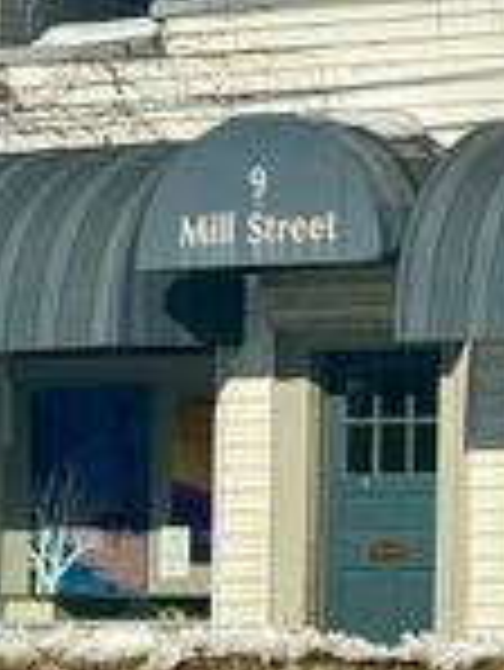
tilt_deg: +6.9
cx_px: 981
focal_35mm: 193
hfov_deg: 7.4
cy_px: -180
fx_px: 3741
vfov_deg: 10.1
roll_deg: +1.1
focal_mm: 6.76
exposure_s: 1/10526
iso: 80
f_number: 1.78
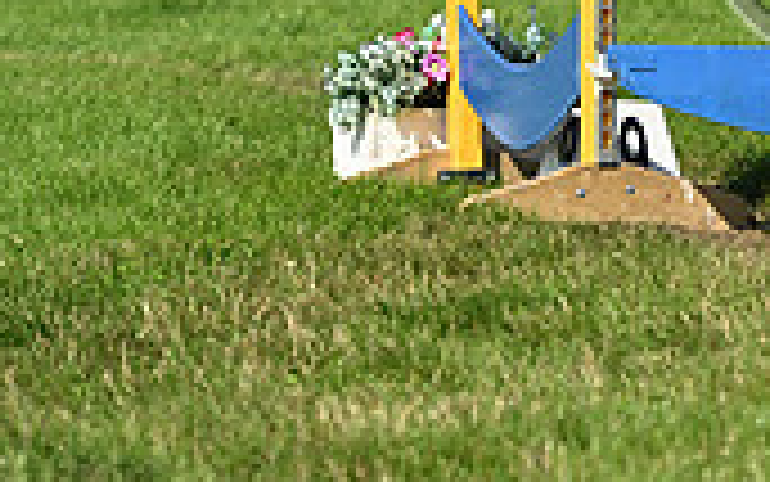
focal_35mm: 415
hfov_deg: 5.0
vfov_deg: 3.2
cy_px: -367
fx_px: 8712
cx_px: 1027
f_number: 4.5
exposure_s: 1/1250
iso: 140
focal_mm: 120
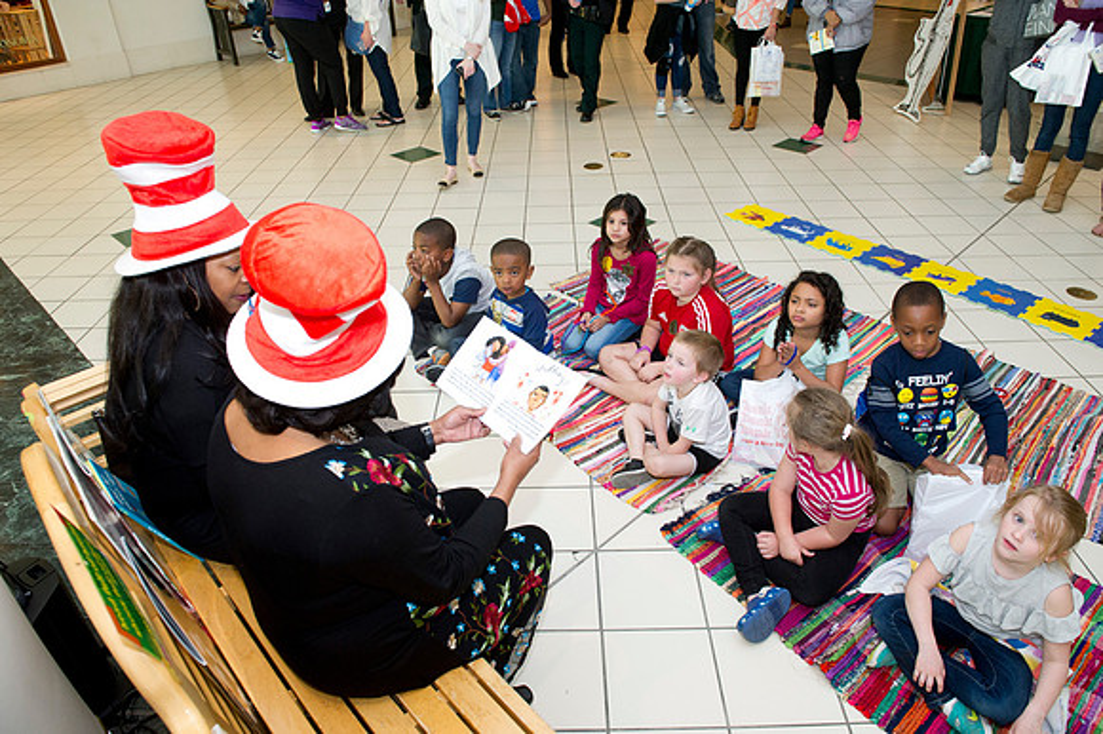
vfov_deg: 53.1
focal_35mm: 24
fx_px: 735
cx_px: 552
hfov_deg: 73.8
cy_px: 367
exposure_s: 1/250
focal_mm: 24
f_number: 5.6
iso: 1250
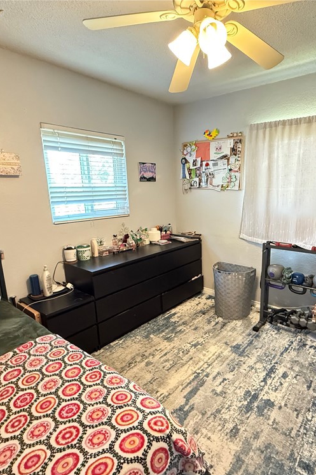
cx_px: 200
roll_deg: +0.3
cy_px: 244
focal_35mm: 20
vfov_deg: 84.0
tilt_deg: -12.7
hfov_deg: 61.0
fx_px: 263
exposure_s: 1/60
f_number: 2.2
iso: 1000
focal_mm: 2.22
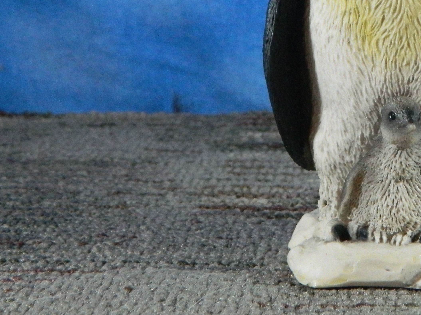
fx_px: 1423
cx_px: 380
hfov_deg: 16.6
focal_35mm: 117
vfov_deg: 12.6
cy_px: 30
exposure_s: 1/40
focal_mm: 10.2
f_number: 3.8
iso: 400
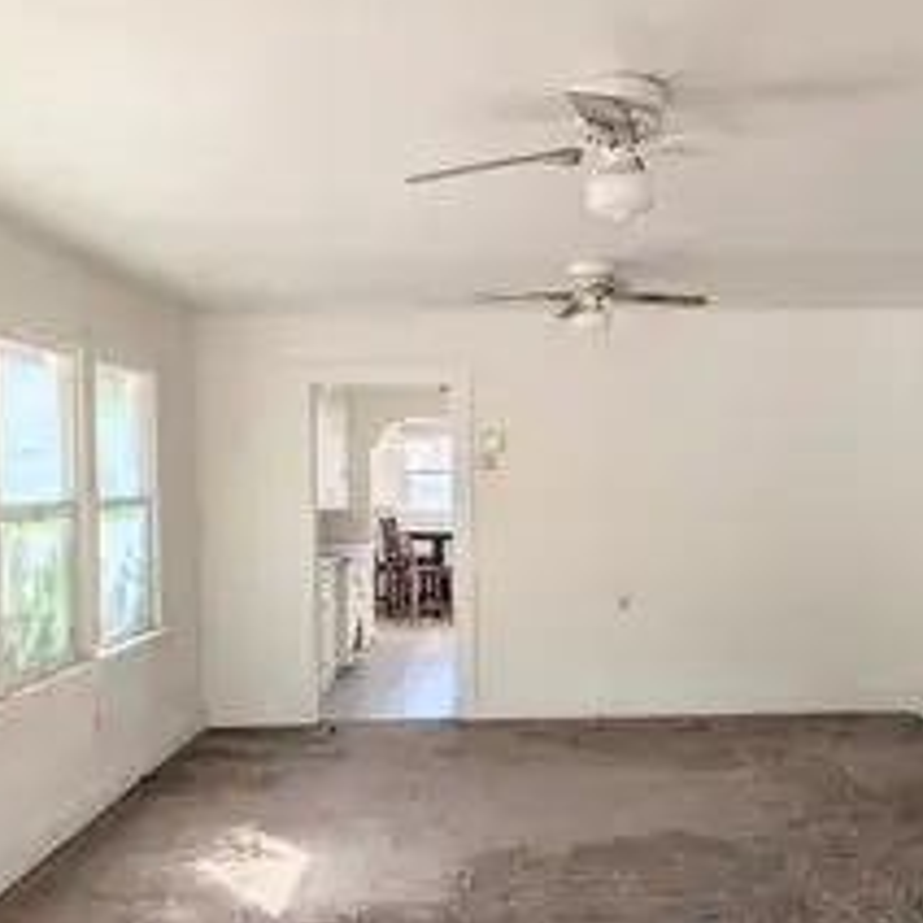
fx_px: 1207
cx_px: 544
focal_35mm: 40
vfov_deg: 41.7
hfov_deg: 41.7
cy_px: 551
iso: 27
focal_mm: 6.9
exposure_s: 1/1845
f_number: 1.68
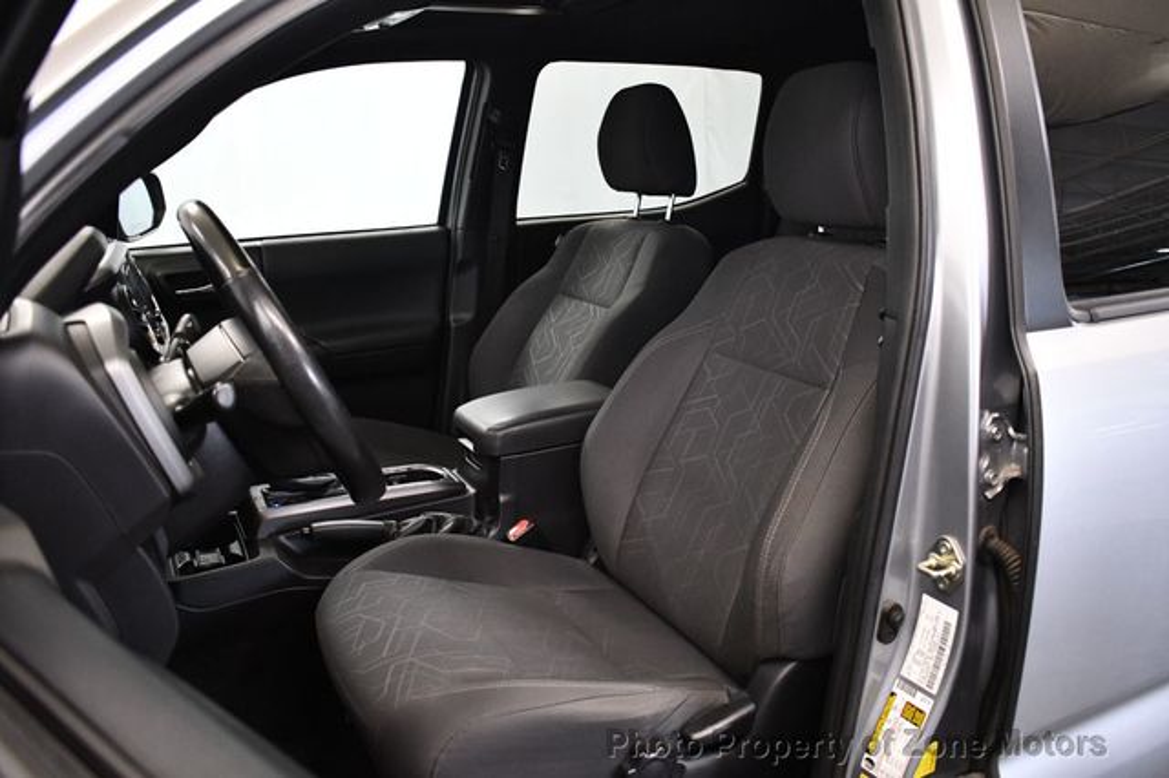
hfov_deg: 62.0
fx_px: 974
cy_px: 389
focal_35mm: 30
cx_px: 584
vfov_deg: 43.6
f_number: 3.5
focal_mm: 20
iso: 3200
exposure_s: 1/100
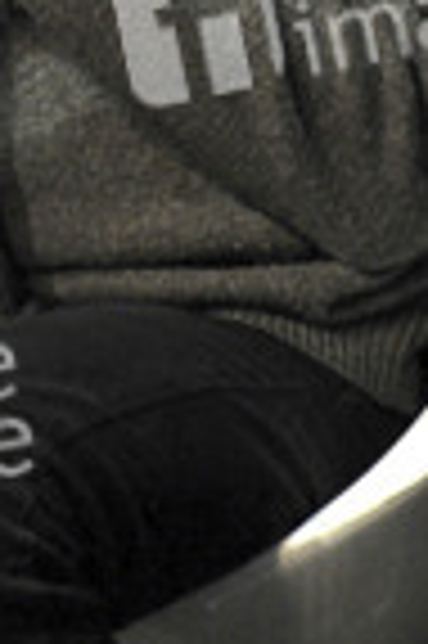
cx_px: -68
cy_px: -225
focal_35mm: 1052
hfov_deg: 1.3
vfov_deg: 2.0
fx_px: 18805
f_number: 5.6
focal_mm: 250
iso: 3200
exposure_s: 1/80
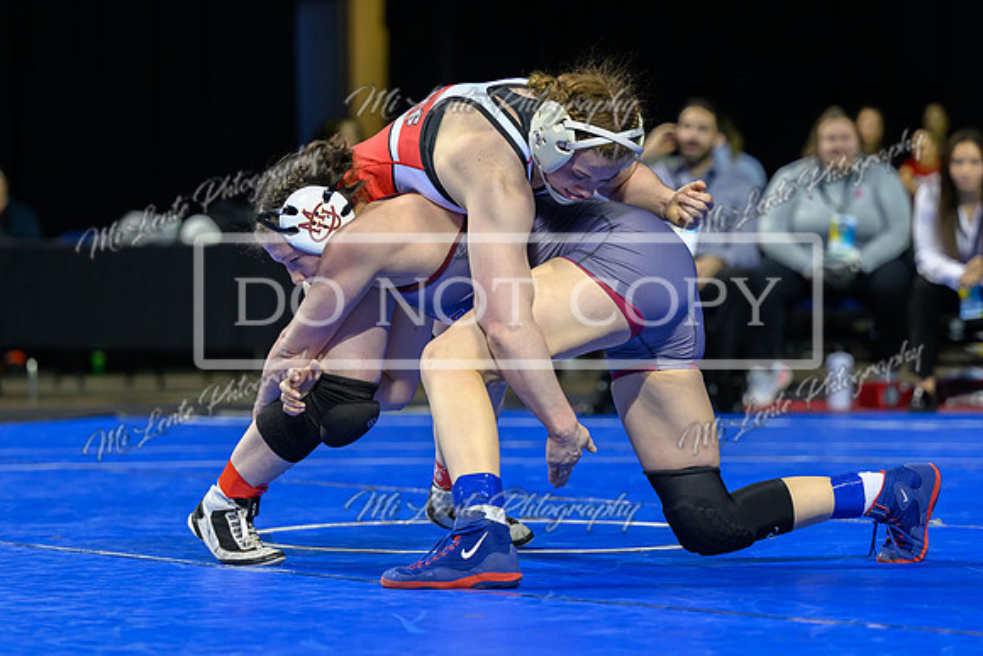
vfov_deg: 9.0
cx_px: 479
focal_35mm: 153
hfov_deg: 13.4
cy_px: 322
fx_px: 4174
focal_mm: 110
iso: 2500
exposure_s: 1/800
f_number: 2.8
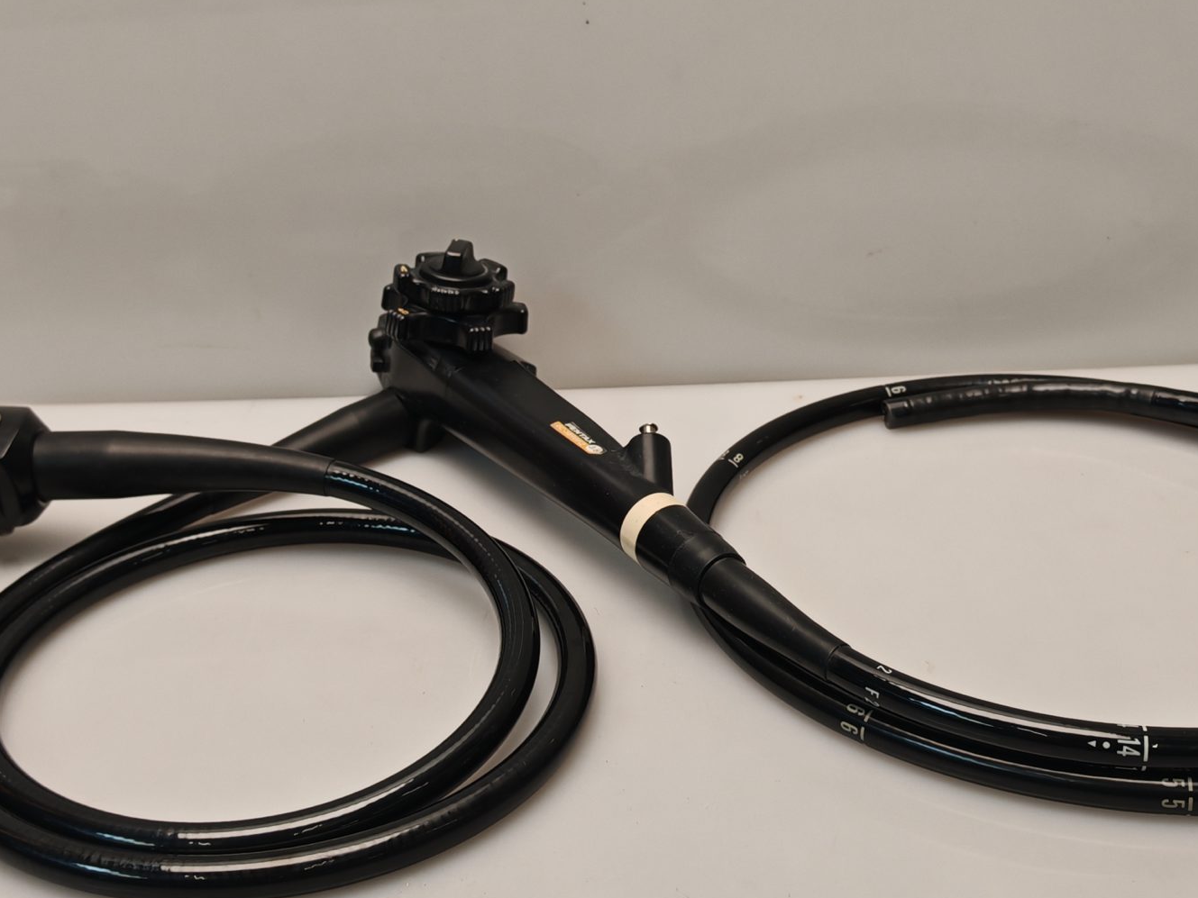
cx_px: 532
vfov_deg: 28.0
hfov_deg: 36.8
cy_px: 378
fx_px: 1800
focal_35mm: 52
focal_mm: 6.83
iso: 125
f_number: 2
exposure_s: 1/100
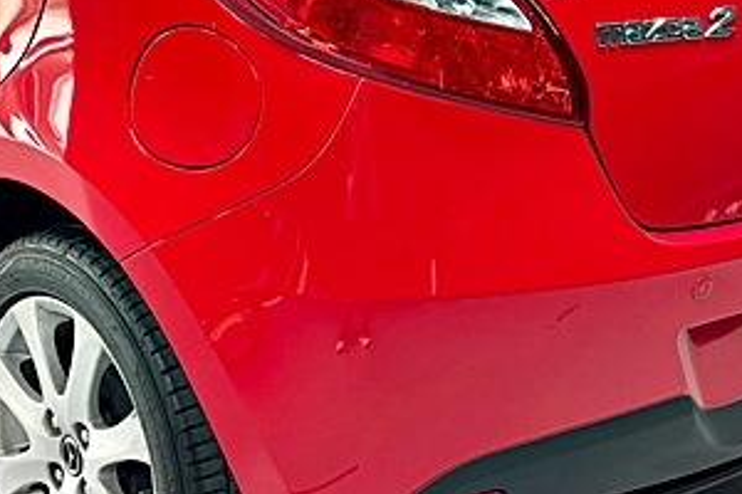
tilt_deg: -17.7
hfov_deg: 27.9
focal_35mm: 72
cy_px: 91
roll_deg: -2.7
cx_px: 257
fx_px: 1484
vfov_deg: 18.7
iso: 100
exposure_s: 1/121
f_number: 1.6
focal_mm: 5.96
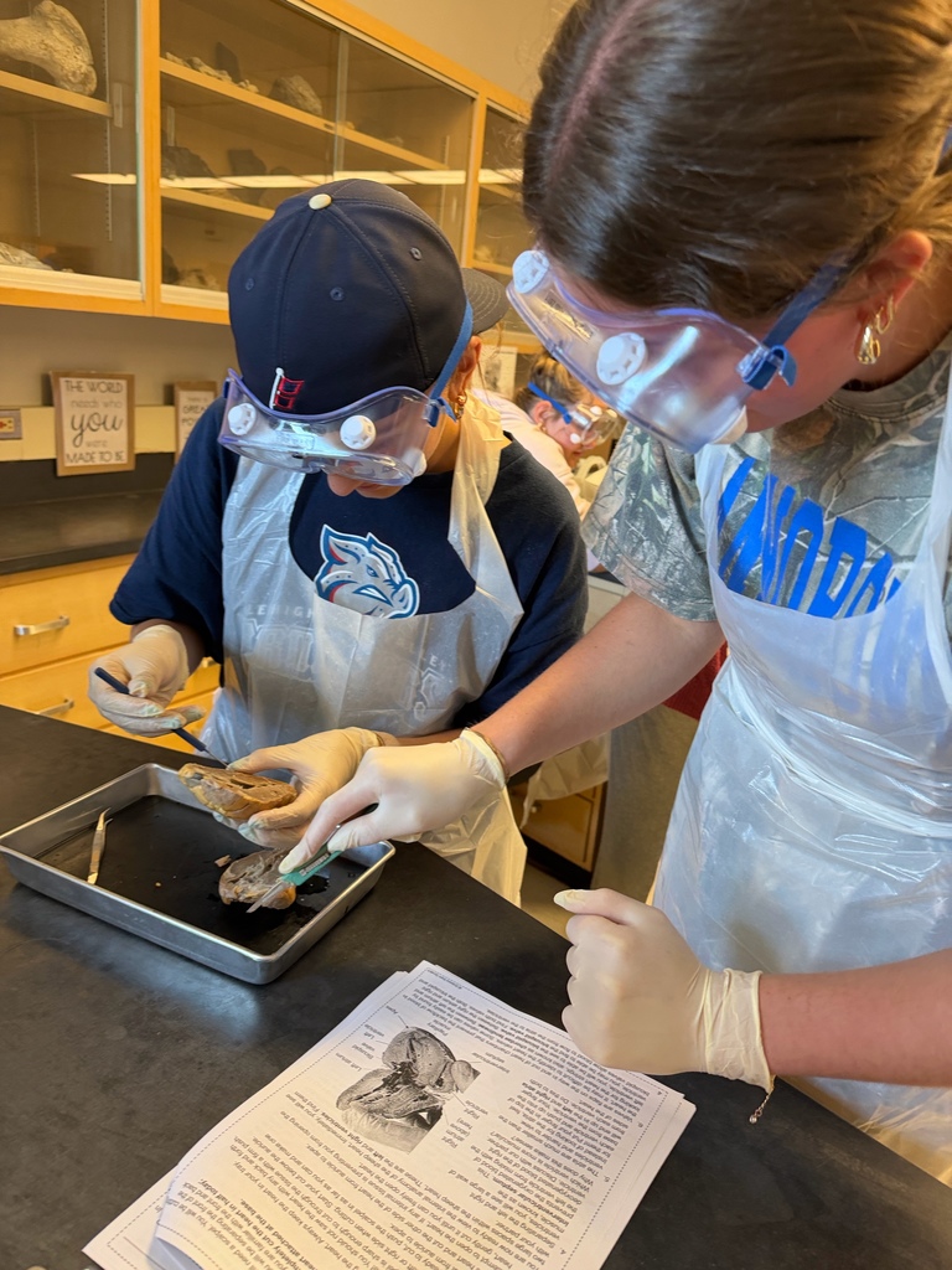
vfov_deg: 71.6
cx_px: 476
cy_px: 635
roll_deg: -5.1
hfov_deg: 56.8
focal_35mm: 24
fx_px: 880
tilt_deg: -16.1
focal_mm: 6.76
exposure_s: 1/60
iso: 250
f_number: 1.78
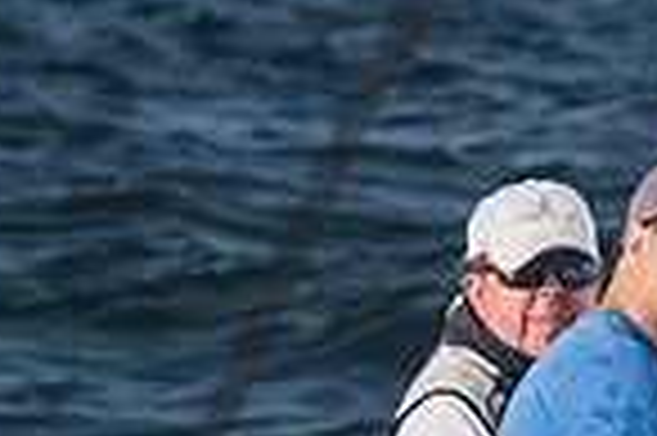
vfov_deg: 1.6
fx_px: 15586
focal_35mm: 855
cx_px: 813
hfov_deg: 2.4
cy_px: 435
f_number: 6.3
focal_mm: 175
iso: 200
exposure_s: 1/500
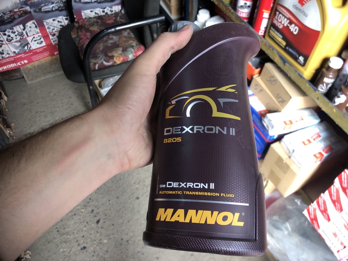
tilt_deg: -49.5
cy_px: 130
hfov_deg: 63.4
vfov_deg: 49.7
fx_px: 281
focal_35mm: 28
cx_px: 174
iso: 32
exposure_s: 1/30
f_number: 1.8
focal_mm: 4
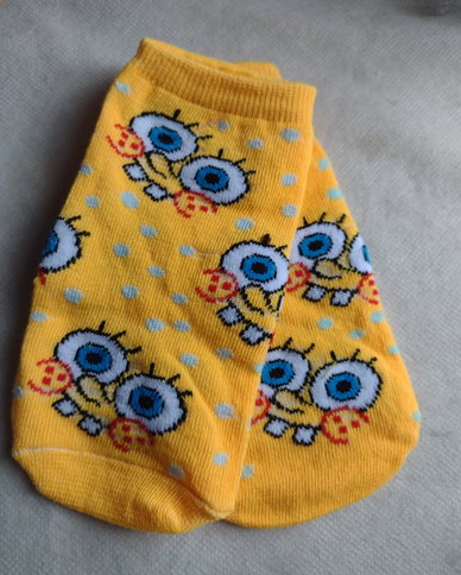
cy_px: 268
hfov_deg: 50.0
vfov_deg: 60.3
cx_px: 229
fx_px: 494
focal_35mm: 29
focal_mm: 4.71
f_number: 1.7
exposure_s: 1/50
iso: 213
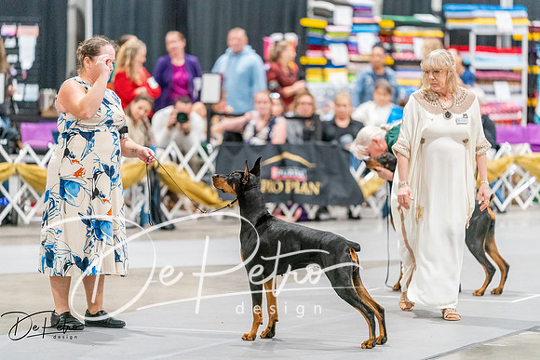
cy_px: 180
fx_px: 3001
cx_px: 270
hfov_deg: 10.3
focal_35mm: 200
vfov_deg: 6.9
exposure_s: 1/250
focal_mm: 200
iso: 8000
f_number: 2.8
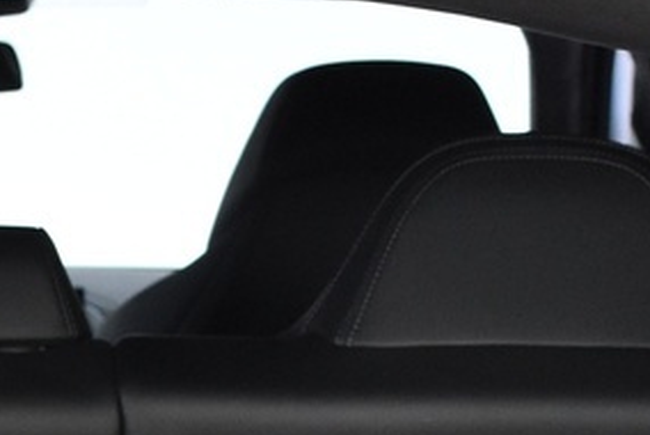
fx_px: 3705
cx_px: -126
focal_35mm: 205
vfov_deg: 6.5
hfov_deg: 9.9
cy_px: 934
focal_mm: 24
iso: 1800
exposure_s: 1/40
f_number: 3.8
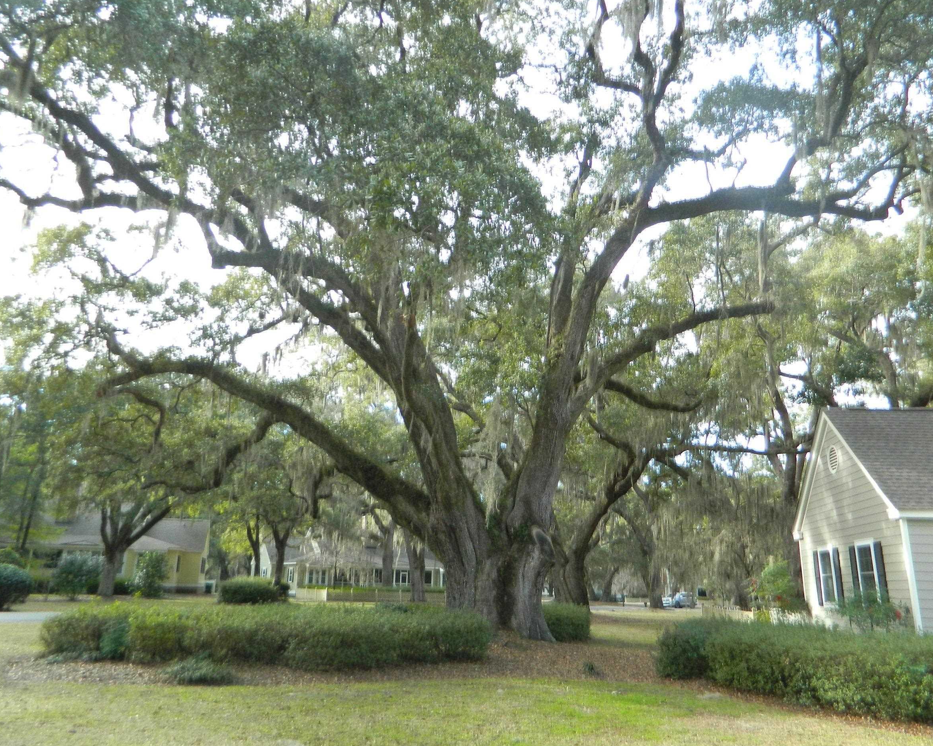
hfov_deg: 64.1
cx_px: 455
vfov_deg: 53.2
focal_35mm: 27
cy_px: 363
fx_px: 745
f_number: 3.1
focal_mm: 4.5
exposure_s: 1/125
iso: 110
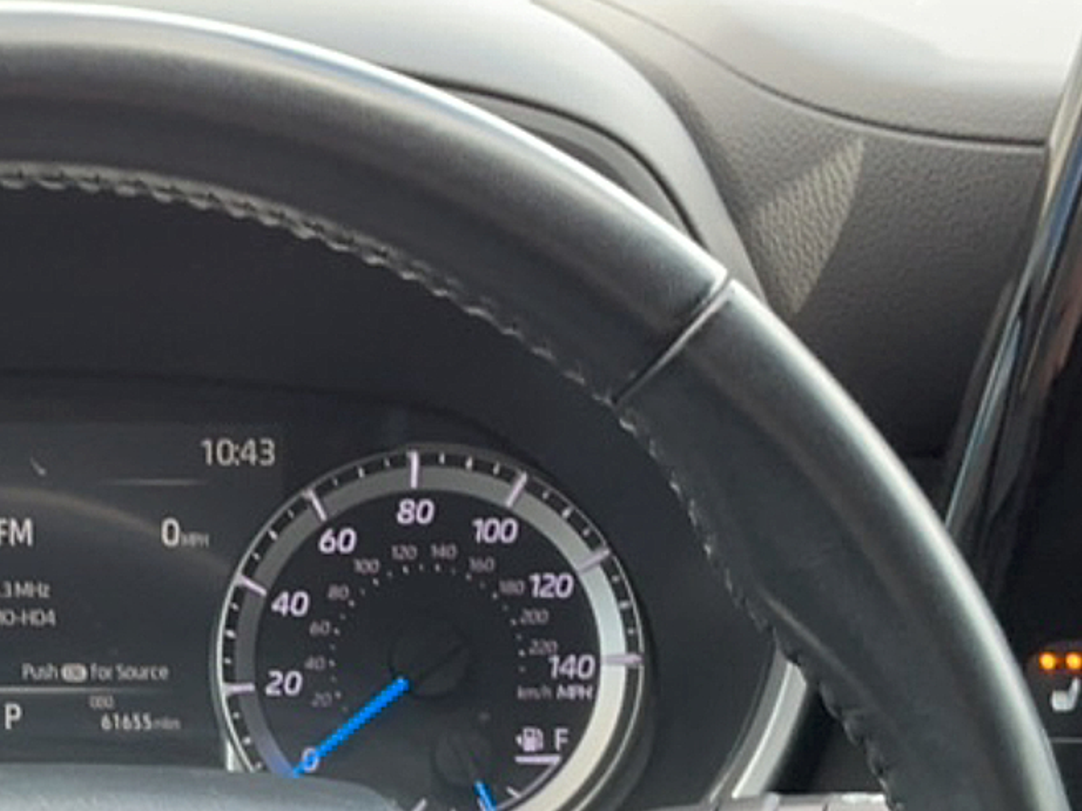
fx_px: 2281
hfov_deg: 25.5
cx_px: 30
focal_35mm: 73
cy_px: 816
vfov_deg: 19.6
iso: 40
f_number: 1.8
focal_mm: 3
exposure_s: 1/60
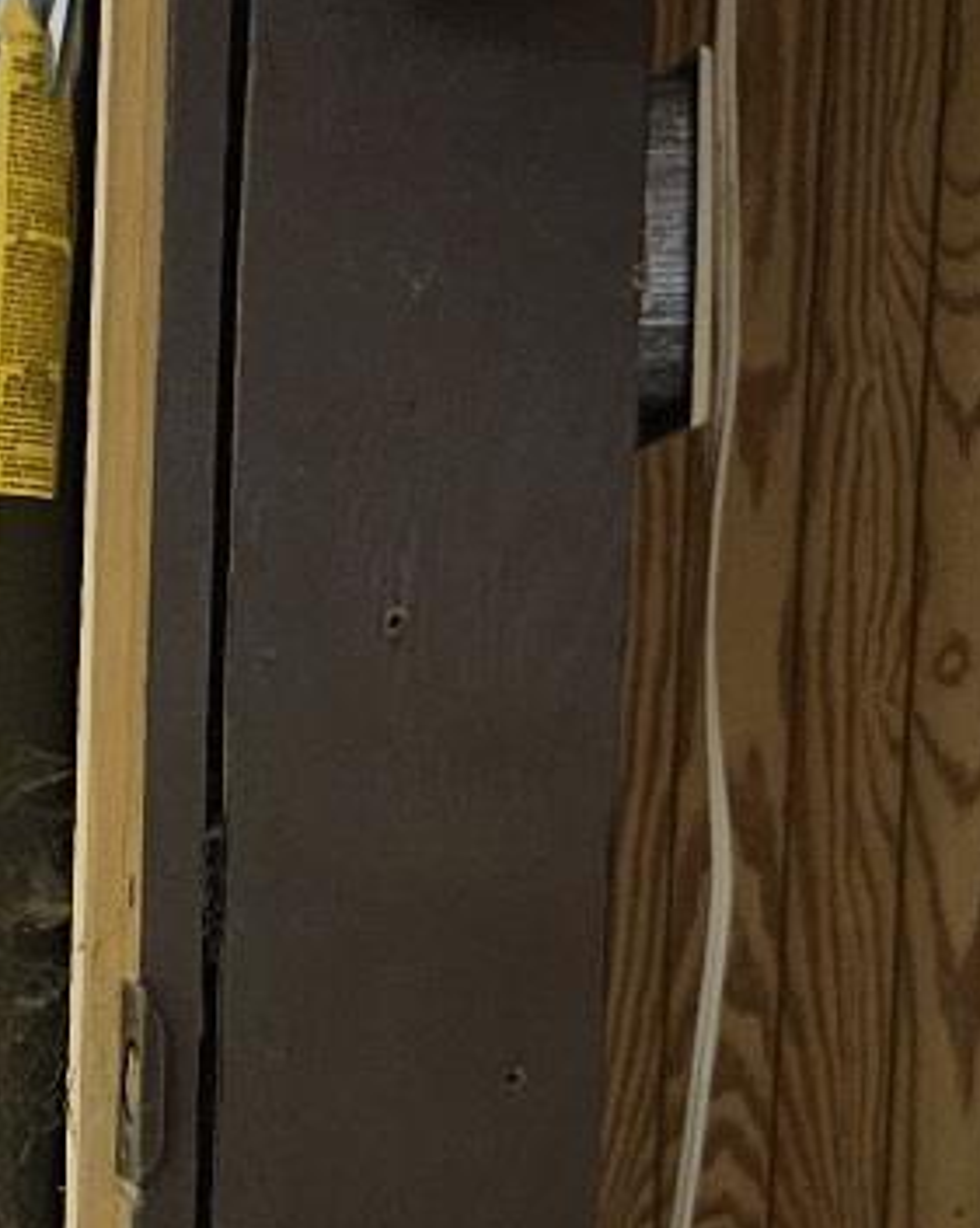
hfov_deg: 14.5
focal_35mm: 100
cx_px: -412
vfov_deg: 18.7
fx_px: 3630
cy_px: 1211
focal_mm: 5.4
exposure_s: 1/24
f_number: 1.8
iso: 1250
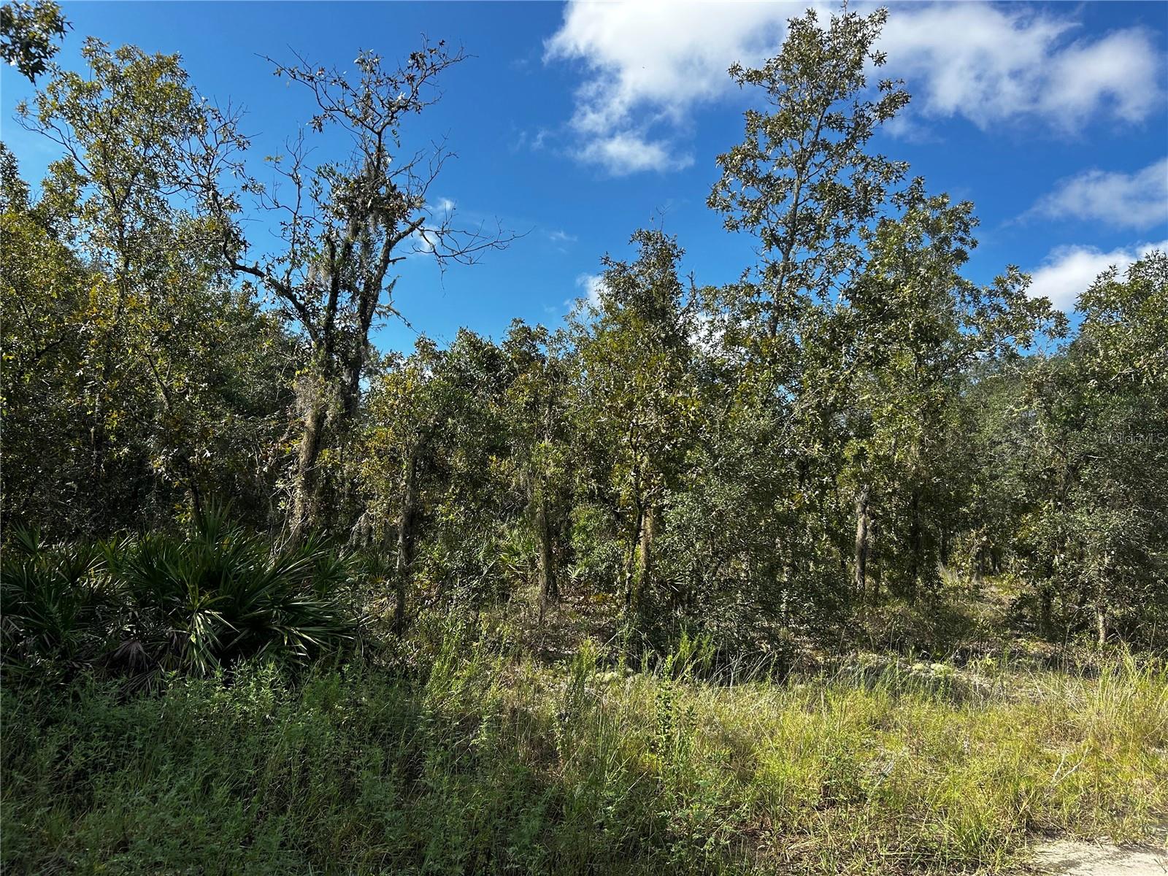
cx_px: 584
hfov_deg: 67.3
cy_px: 438
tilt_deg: +8.2
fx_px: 877
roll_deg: -1.5
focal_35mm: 26
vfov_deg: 53.1
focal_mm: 5.7
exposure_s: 1/2457
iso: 50
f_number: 1.5
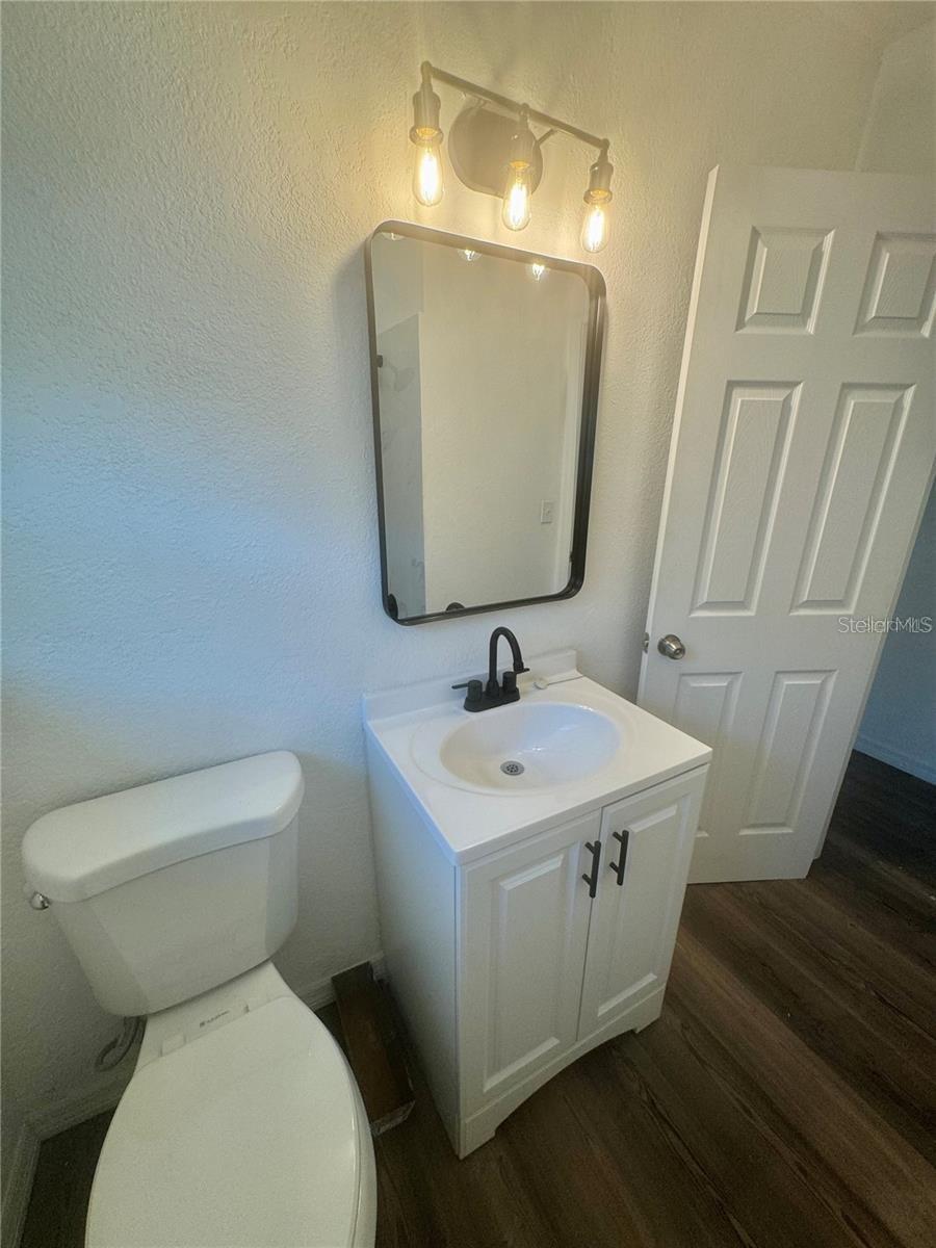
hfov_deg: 85.7
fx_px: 505
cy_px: 624
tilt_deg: -16.7
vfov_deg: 102.1
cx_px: 468
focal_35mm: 14
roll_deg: -2.4
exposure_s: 1/120
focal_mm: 2.22
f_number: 2.2
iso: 80
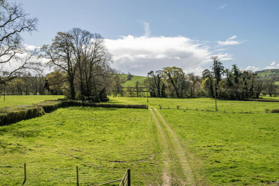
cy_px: 93
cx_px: 140
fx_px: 240
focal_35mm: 31
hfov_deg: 60.3
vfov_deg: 42.3
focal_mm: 21
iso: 400
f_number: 8
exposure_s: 1/2000
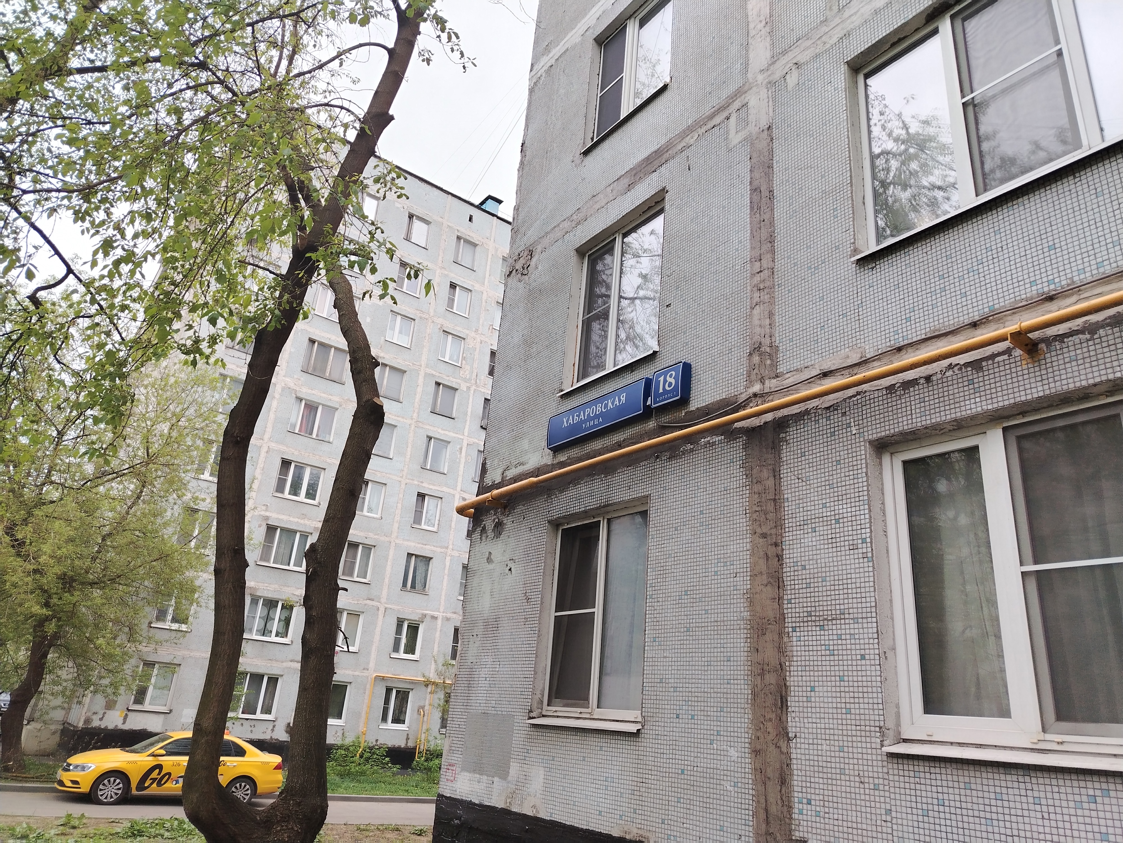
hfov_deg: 71.6
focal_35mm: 24
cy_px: 422
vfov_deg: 56.8
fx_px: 779
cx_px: 562
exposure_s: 1/174
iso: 100
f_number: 1.75
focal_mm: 5.25
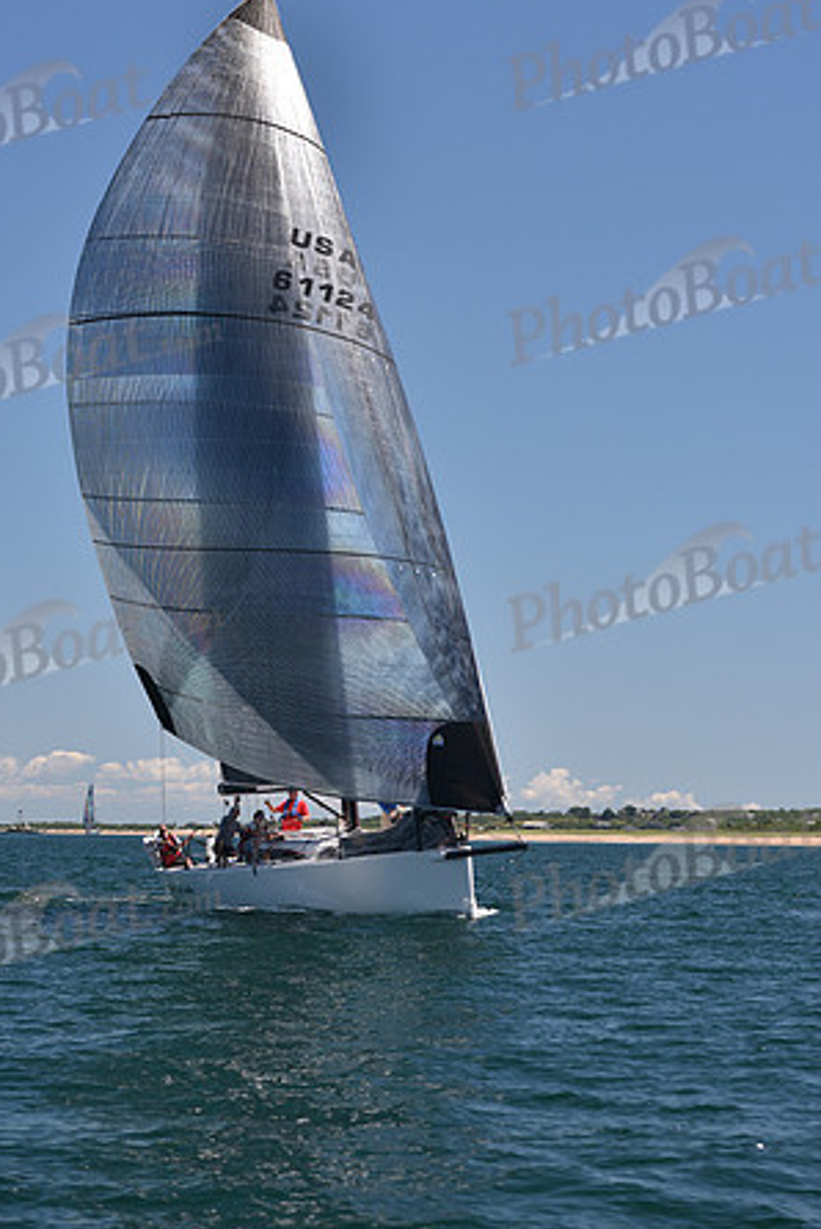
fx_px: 3108
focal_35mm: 91
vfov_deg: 22.3
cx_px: 365
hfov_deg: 15.0
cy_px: 477
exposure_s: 1/800
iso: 250
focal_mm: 70
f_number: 4.5
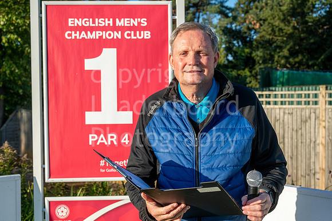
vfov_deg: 30.9
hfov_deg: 45.1
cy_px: 110
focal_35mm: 43
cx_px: 166
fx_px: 400
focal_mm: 39
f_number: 5
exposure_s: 1/2500
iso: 500
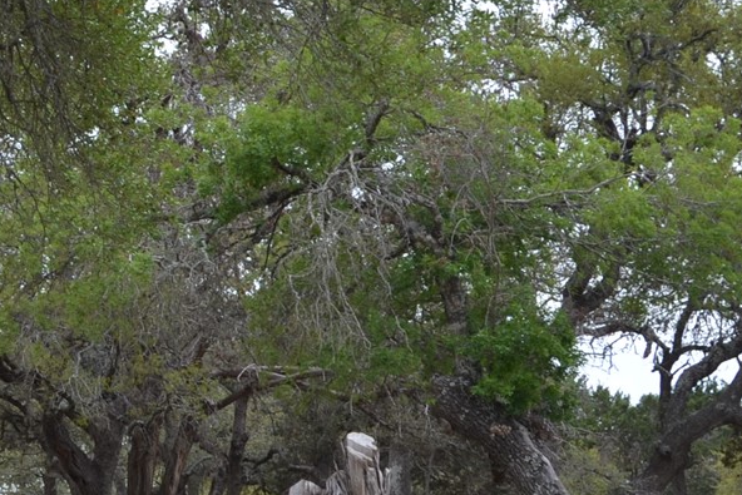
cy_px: 360
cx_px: -204
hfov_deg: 14.9
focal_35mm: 132
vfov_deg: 10.4
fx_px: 2721
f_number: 7.1
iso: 100
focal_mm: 24
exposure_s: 1/200
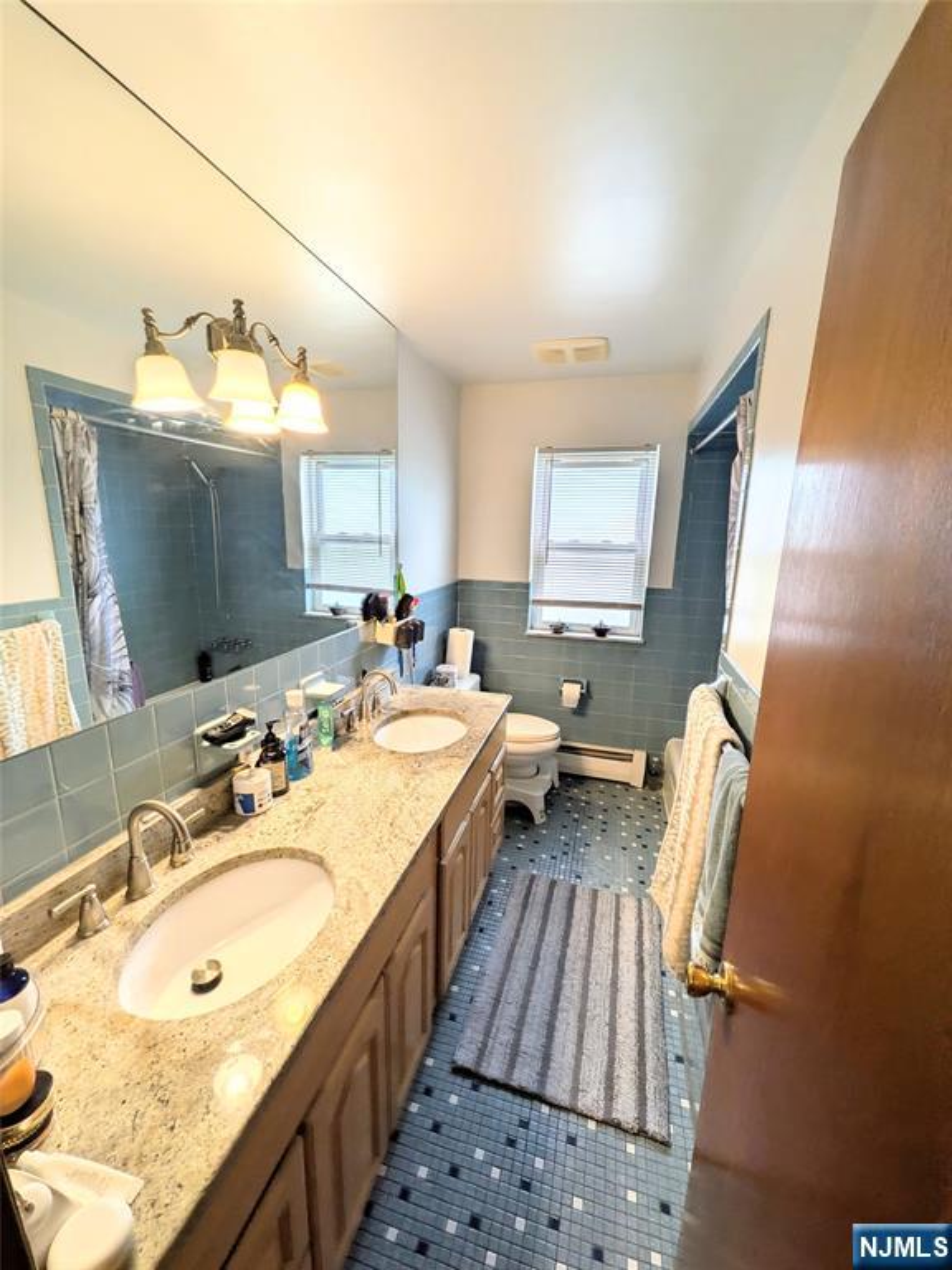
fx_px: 513
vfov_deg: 102.1
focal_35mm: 14
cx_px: 476
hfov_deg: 85.7
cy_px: 635
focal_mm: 1.85
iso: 60
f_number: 2.2
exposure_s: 1/158
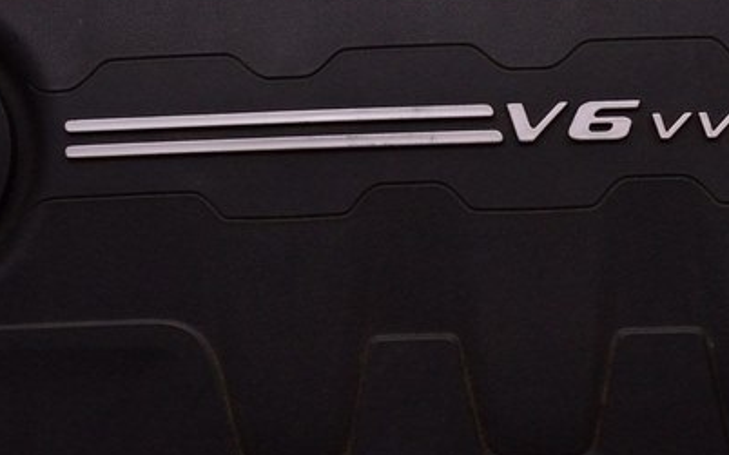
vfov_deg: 18.6
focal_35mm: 70
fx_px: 1390
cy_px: 271
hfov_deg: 29.2
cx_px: 488
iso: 1600
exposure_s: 1/125
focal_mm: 18
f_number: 8
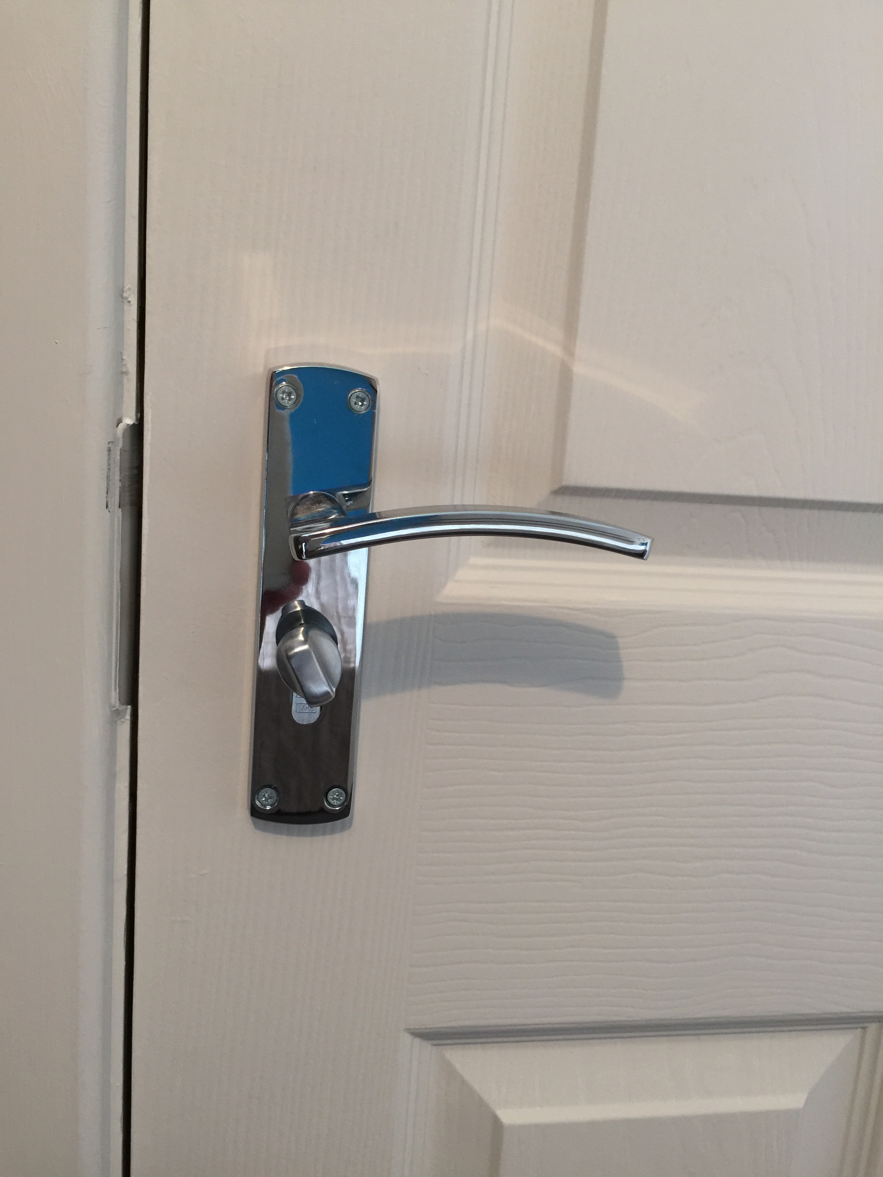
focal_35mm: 29
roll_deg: -4.7
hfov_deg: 48.2
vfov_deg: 61.7
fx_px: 986
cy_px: 588
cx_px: 442
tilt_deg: -9.4
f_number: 2.2
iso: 100
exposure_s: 1/17
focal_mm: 4.15
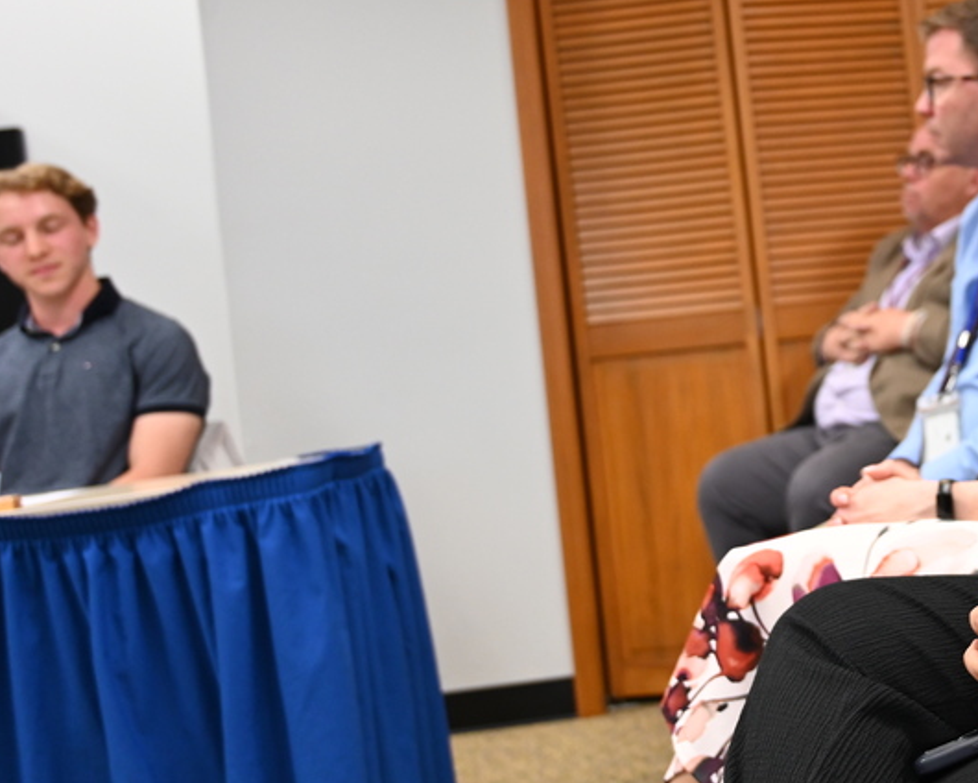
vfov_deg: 25.6
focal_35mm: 59
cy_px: 235
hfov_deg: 30.1
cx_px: 941
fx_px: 1705
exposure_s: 1/125
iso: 2000
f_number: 4
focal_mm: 32.5
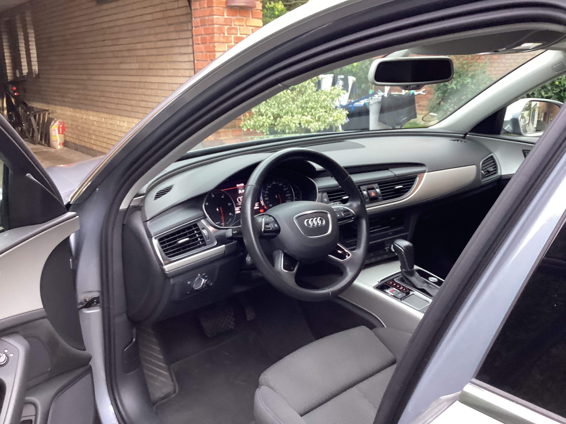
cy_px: 212
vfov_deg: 45.4
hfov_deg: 58.4
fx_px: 507
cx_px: 283
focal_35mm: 31
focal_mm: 3.3
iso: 250
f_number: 2.4
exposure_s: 1/60
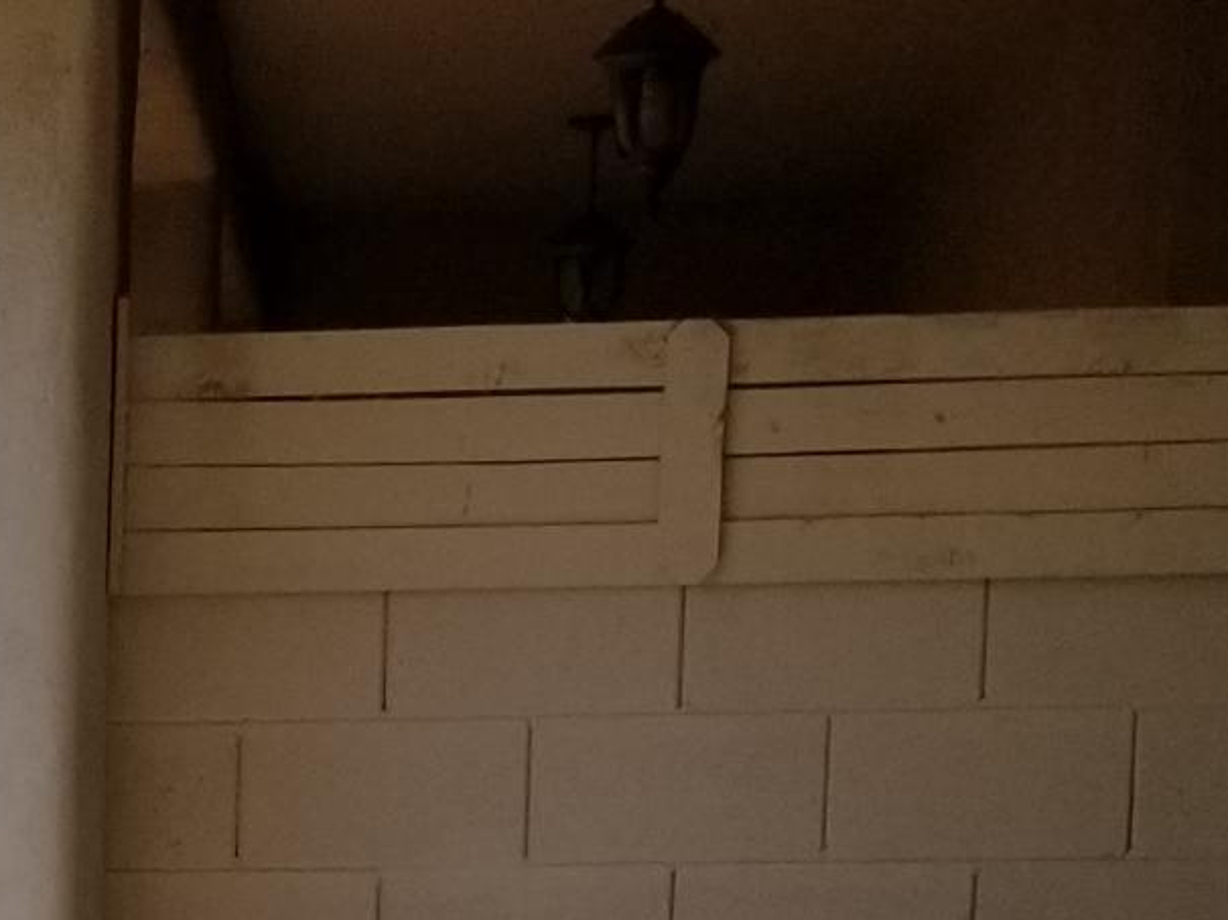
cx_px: -455
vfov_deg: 10.7
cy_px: 1684
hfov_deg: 14.5
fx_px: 4574
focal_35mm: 129
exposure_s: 1/1824
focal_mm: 4.25
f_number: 1.7
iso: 50
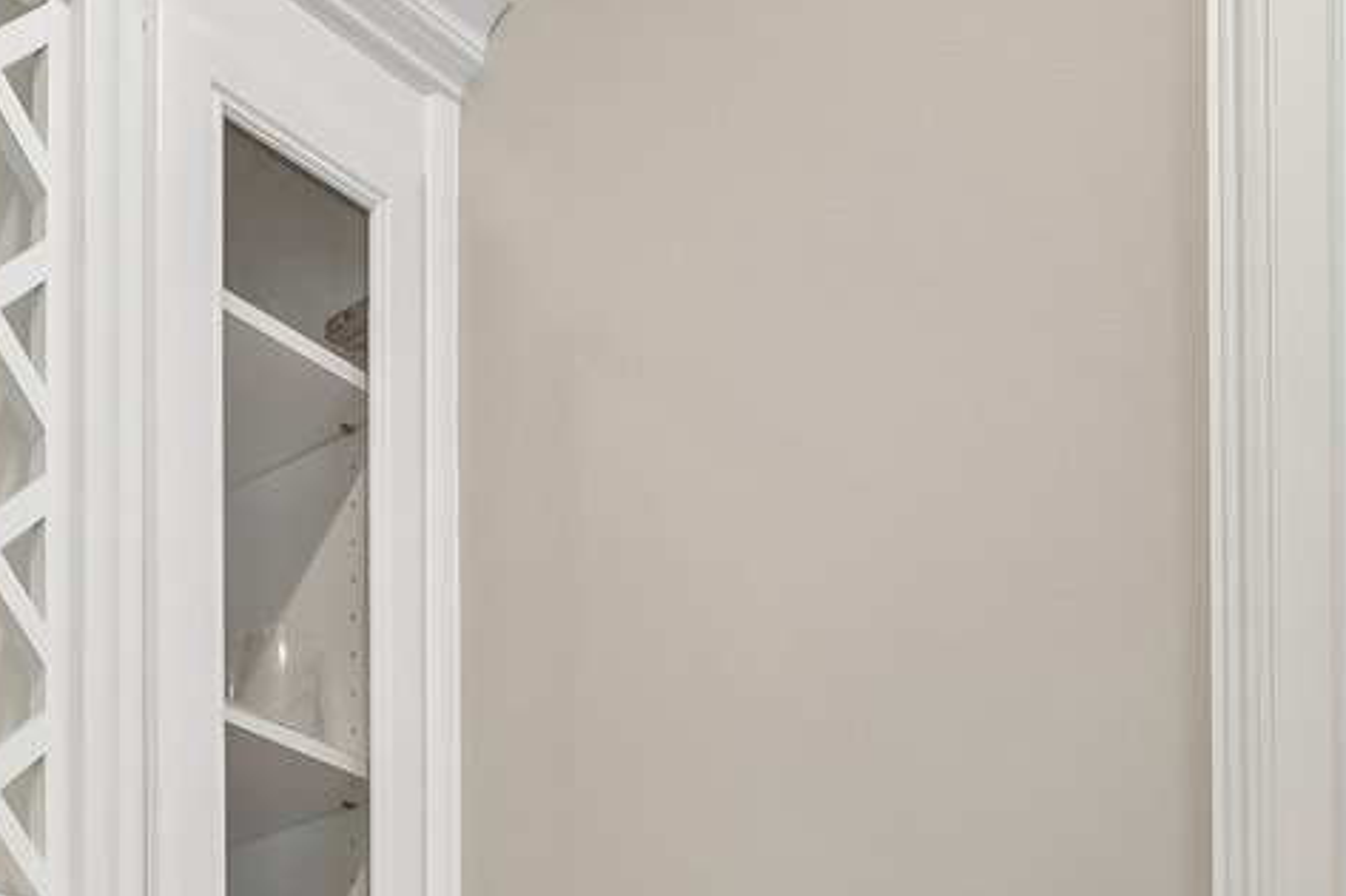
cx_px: 689
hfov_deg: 31.0
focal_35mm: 65
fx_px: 2429
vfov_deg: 16.4
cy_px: 1751
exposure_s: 1/3.33
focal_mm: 10
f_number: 8
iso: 400
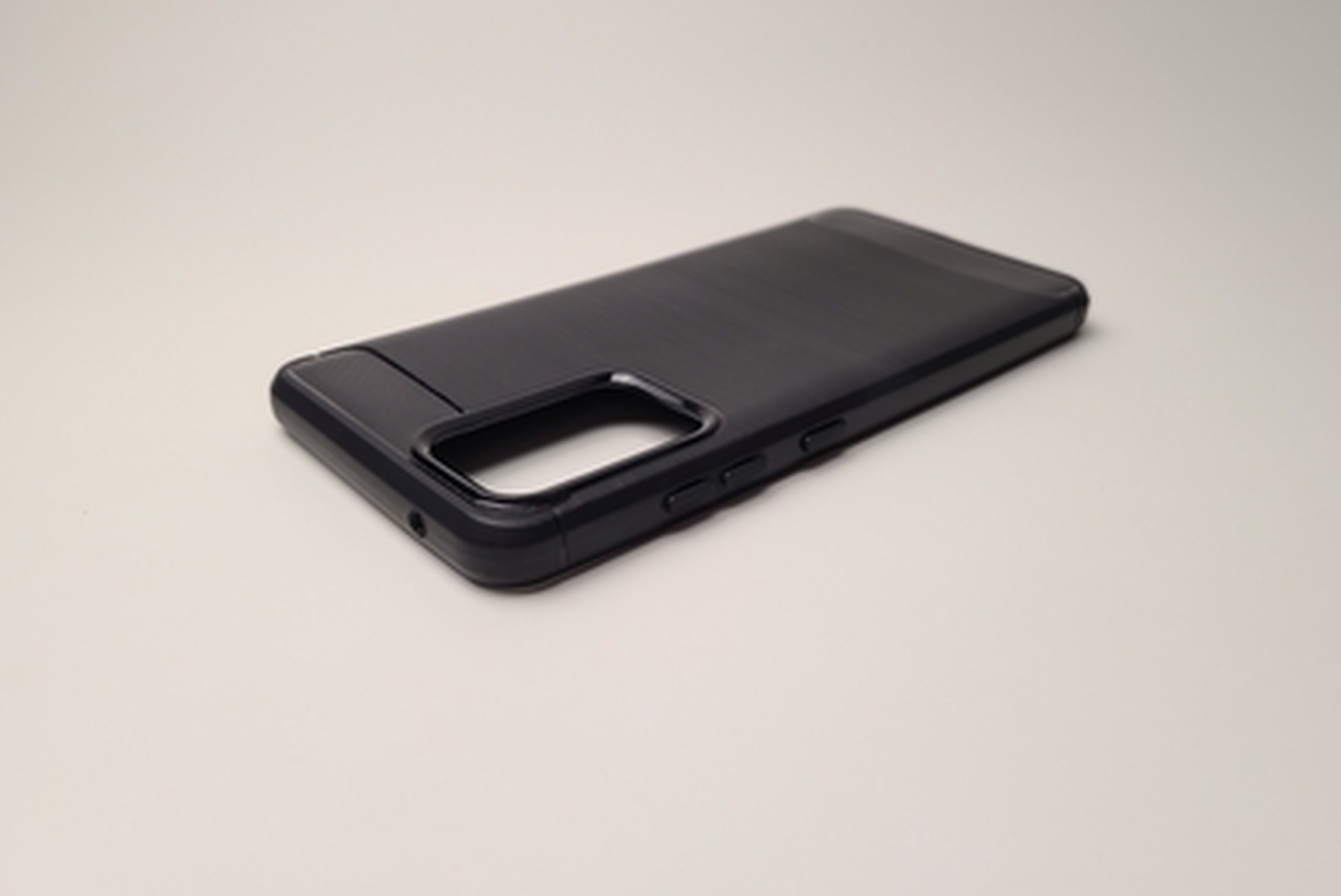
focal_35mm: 28
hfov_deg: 65.4
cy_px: 434
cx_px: 684
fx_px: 1044
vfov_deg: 46.5
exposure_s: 1/100
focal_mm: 5.4
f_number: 1.8
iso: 80
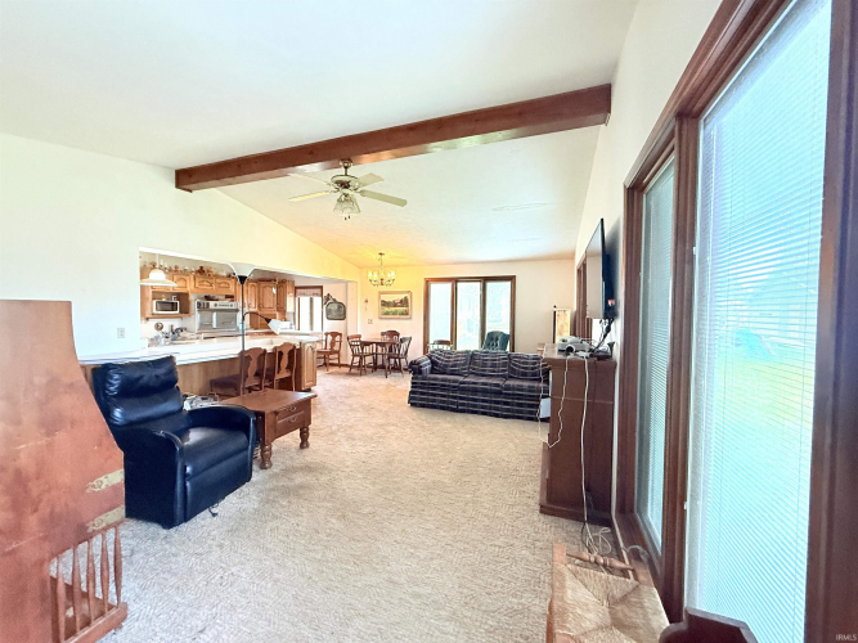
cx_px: 429
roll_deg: -0.4
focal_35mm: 14
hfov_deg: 102.1
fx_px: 347
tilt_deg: -0.8
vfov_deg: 85.7
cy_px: 322
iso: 400
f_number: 2.2
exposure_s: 1/60
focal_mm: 2.22
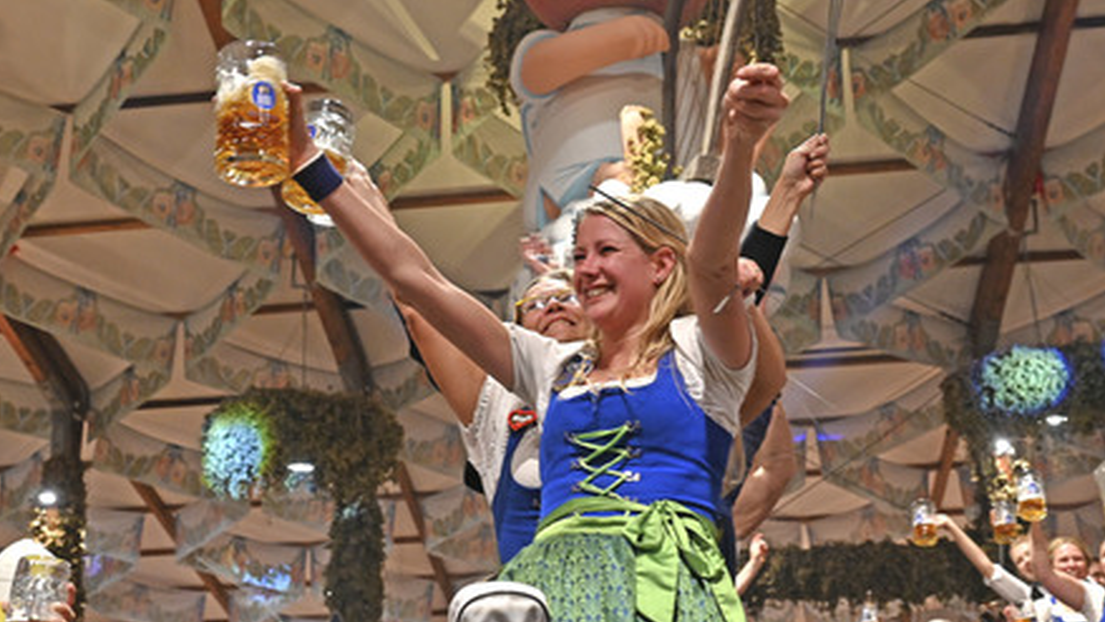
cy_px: 315
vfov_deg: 27.1
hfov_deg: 46.4
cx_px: 546
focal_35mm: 44
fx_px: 1289
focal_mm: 27.5
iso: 3200
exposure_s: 1/80
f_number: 4.2
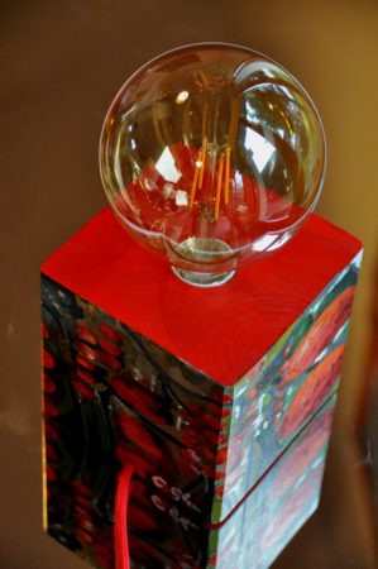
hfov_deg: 11.4
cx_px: 189
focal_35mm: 120
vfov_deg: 17.1
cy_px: 284
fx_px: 1894
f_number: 5
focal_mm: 80
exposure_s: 1/30
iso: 1600
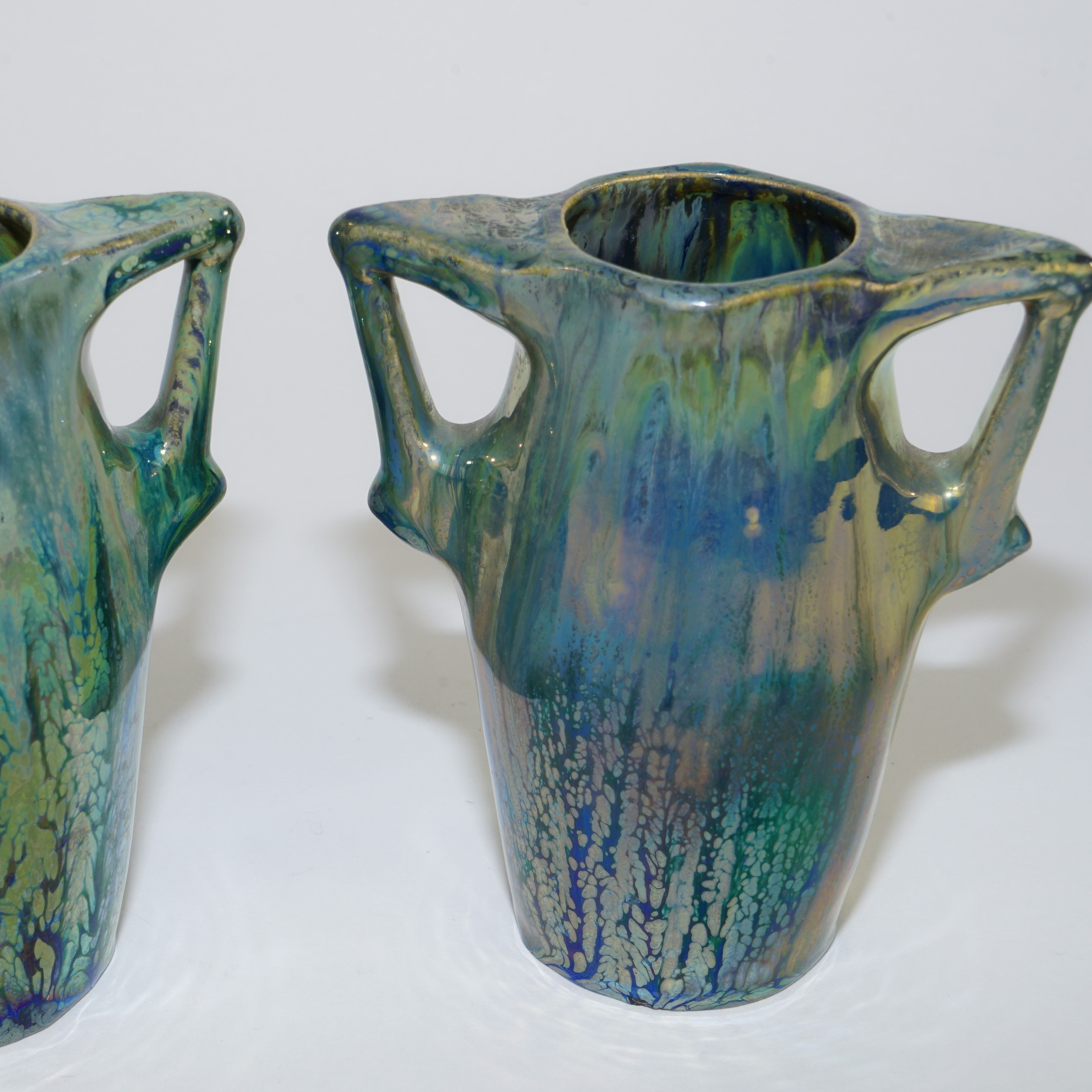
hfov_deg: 25.1
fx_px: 2427
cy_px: 547
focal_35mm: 68
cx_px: 297
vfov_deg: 25.4
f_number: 14
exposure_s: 1/40
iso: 160
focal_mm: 53
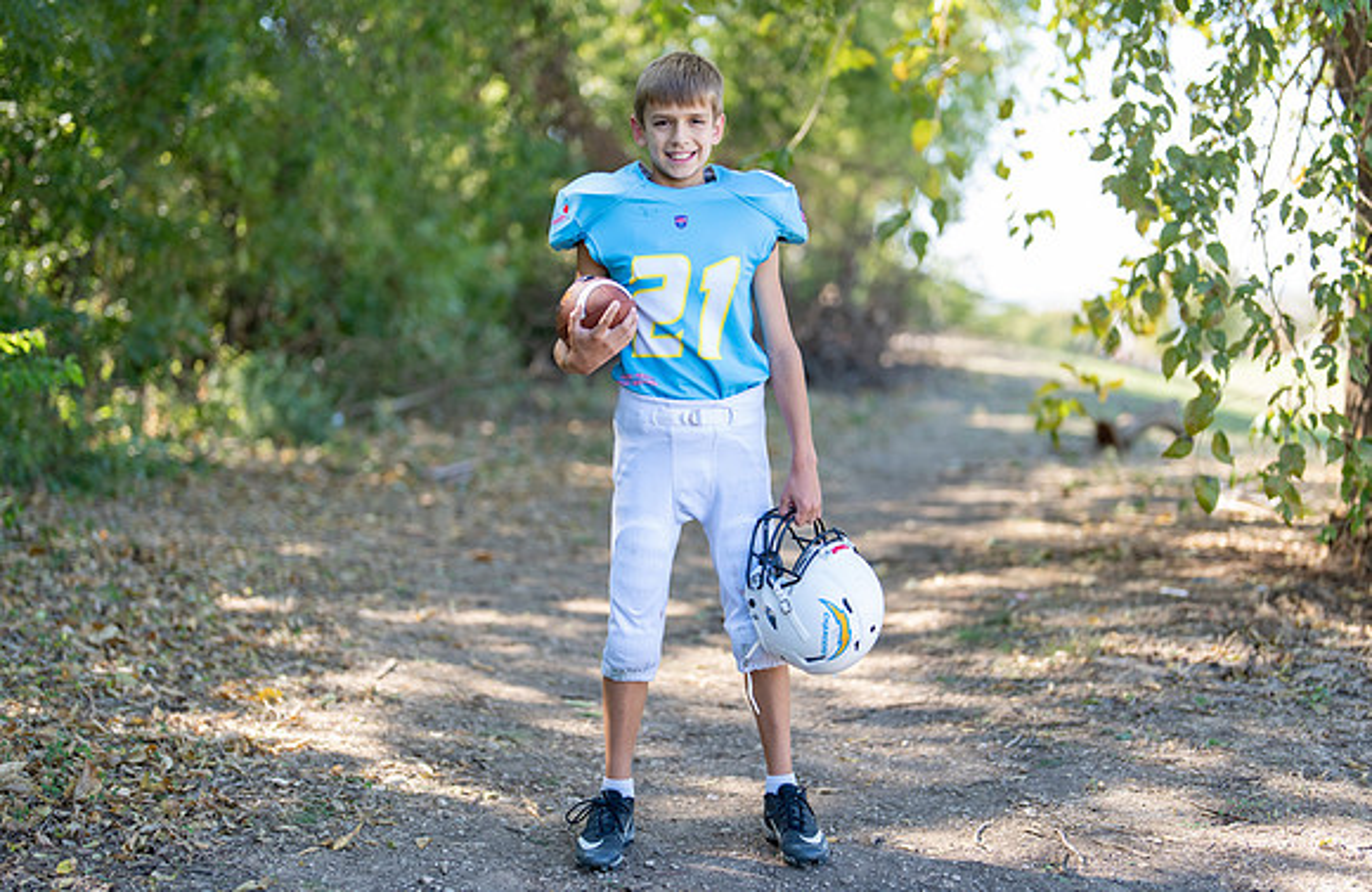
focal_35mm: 57
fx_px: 2150
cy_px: 469
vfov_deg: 23.4
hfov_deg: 35.4
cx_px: 742
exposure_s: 1/800
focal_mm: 50
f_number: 1.2
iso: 100
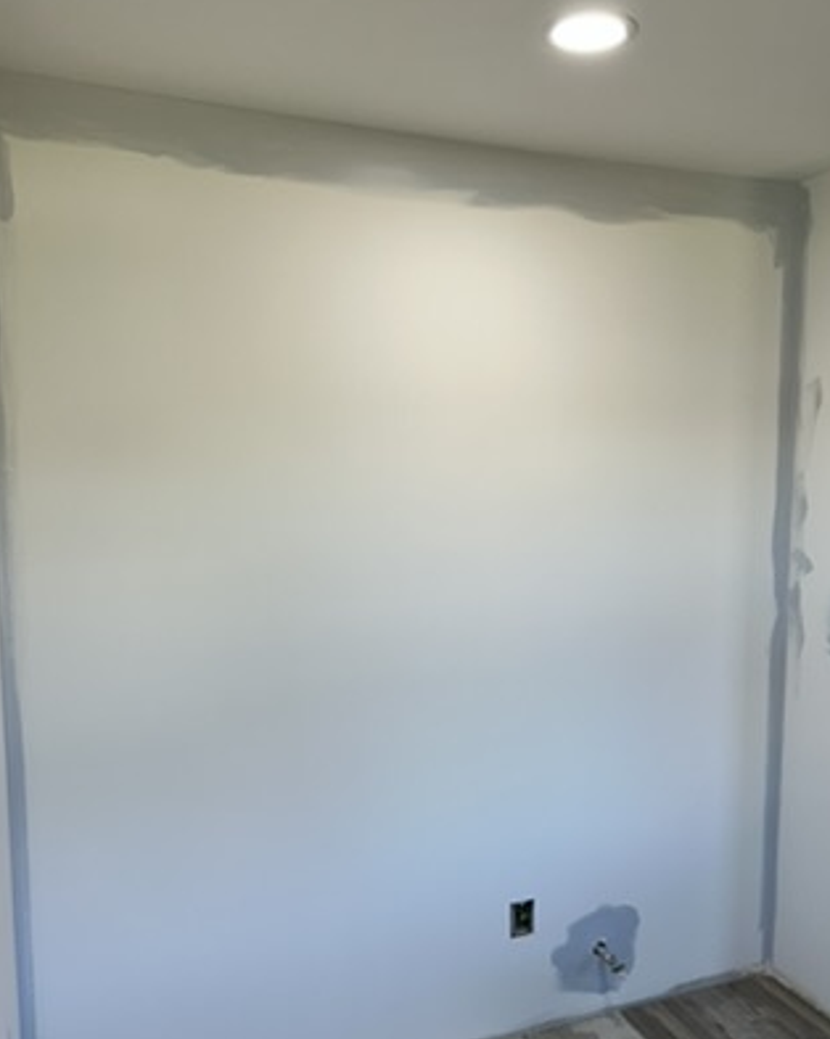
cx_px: 468
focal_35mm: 31
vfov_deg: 57.1
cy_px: 574
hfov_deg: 47.0
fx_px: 953
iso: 40
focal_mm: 5.7
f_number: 1.5
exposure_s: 1/120
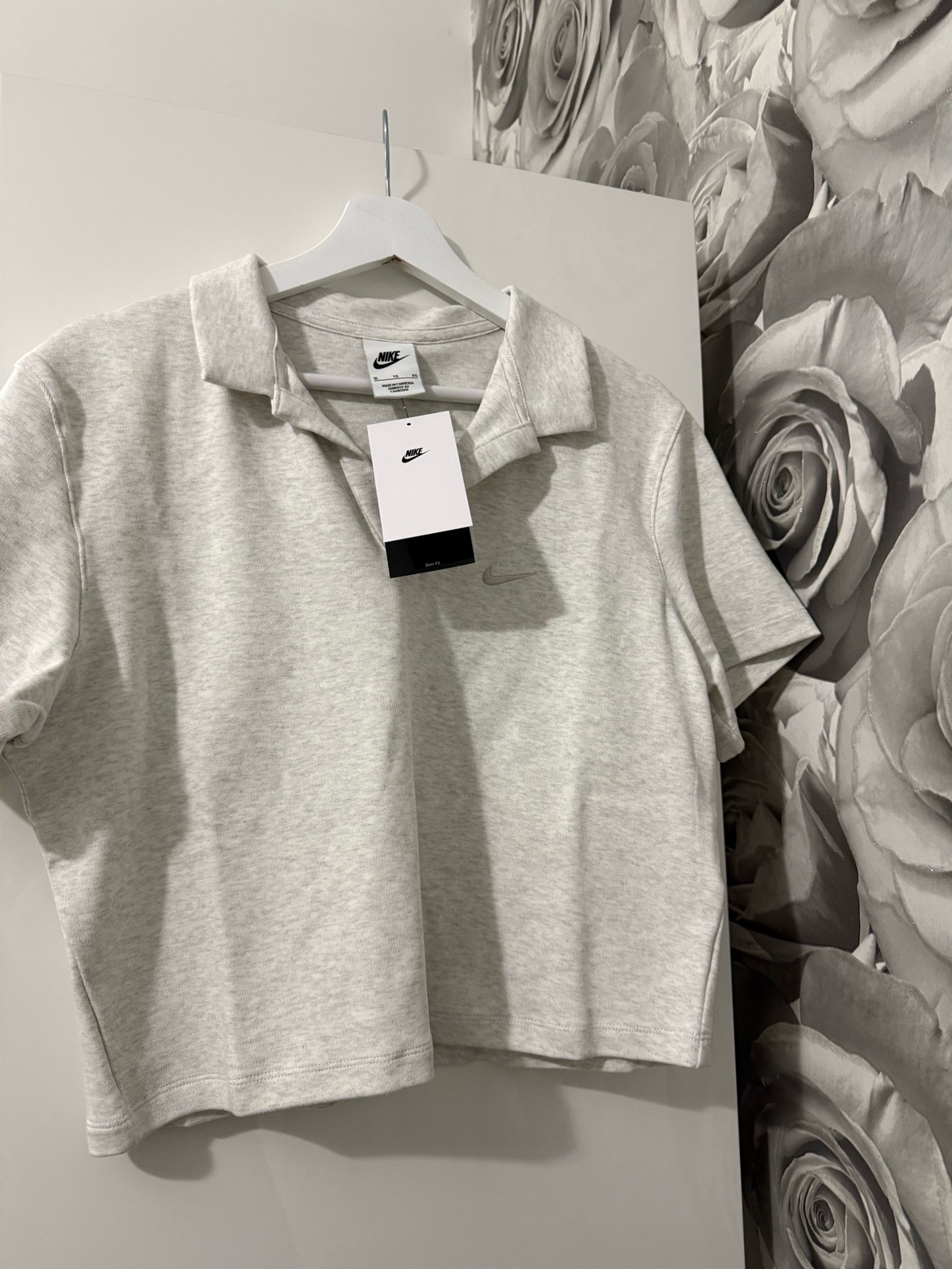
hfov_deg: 56.8
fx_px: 880
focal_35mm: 24
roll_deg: +0.7
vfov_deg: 71.6
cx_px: 476
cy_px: 634
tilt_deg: +7.0
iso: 400
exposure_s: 1/50
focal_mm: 6.76
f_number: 1.78
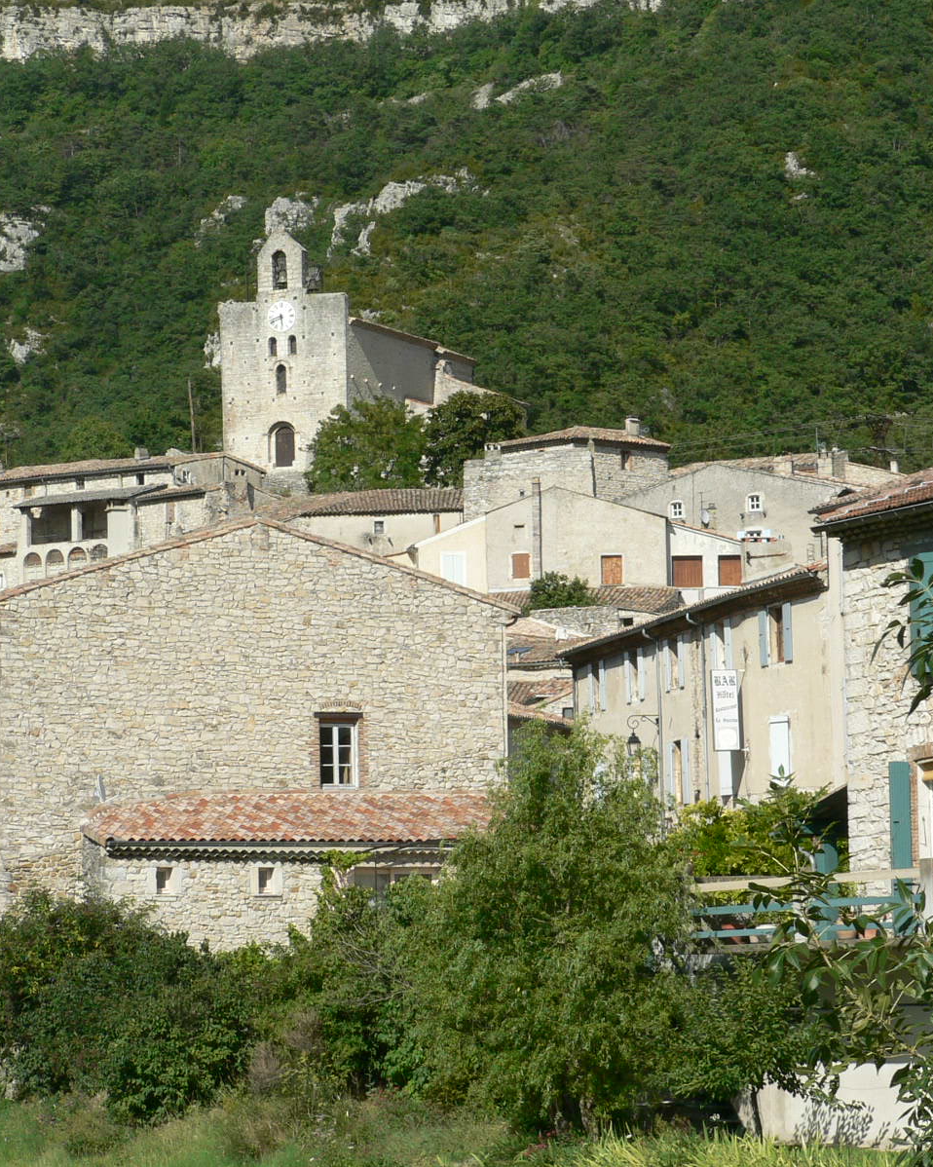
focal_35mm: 133
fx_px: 4592
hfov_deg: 11.6
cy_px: 584
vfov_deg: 14.5
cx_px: 472
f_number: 5.6
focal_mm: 16.9
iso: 80
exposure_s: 1/400
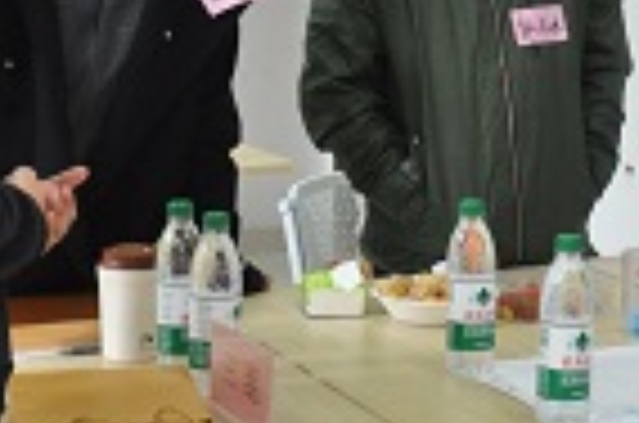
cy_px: 83
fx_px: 2010
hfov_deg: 17.6
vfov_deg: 12.0
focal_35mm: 114
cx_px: 641
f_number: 4
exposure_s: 1/125
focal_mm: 25
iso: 1400
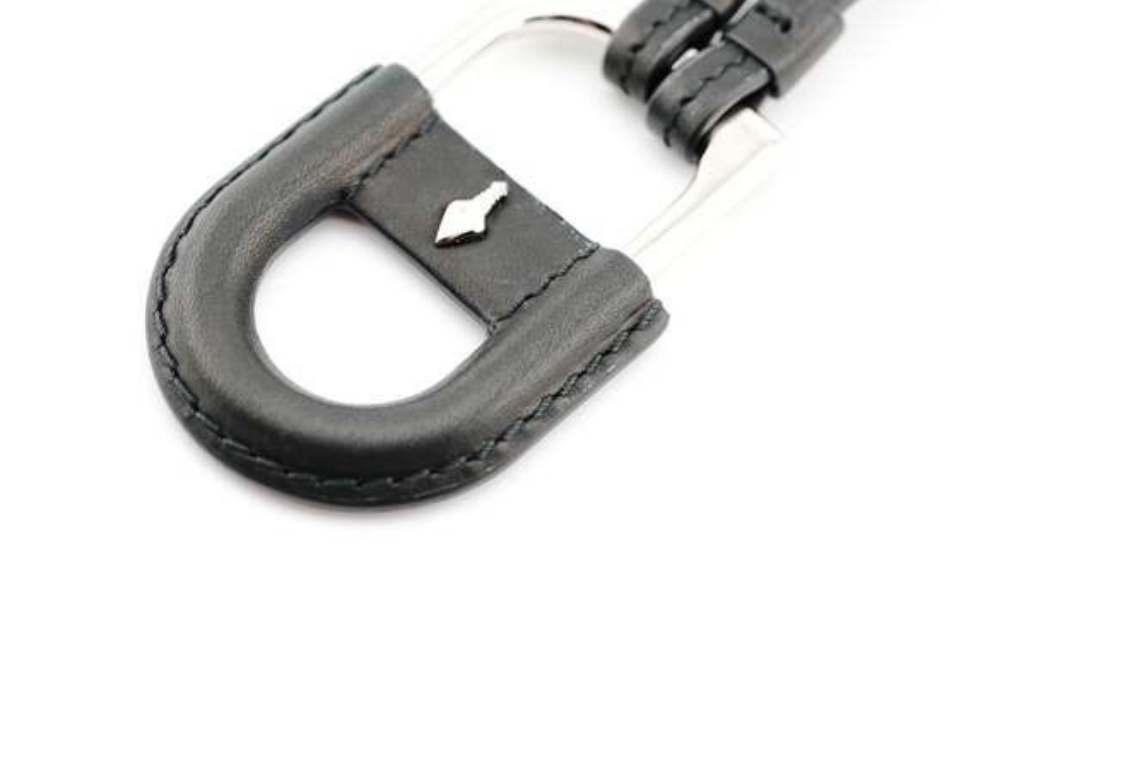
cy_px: 225
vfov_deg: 17.7
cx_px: 467
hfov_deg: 26.3
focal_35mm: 77
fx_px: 2433
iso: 100
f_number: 4
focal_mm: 50
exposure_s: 1/60
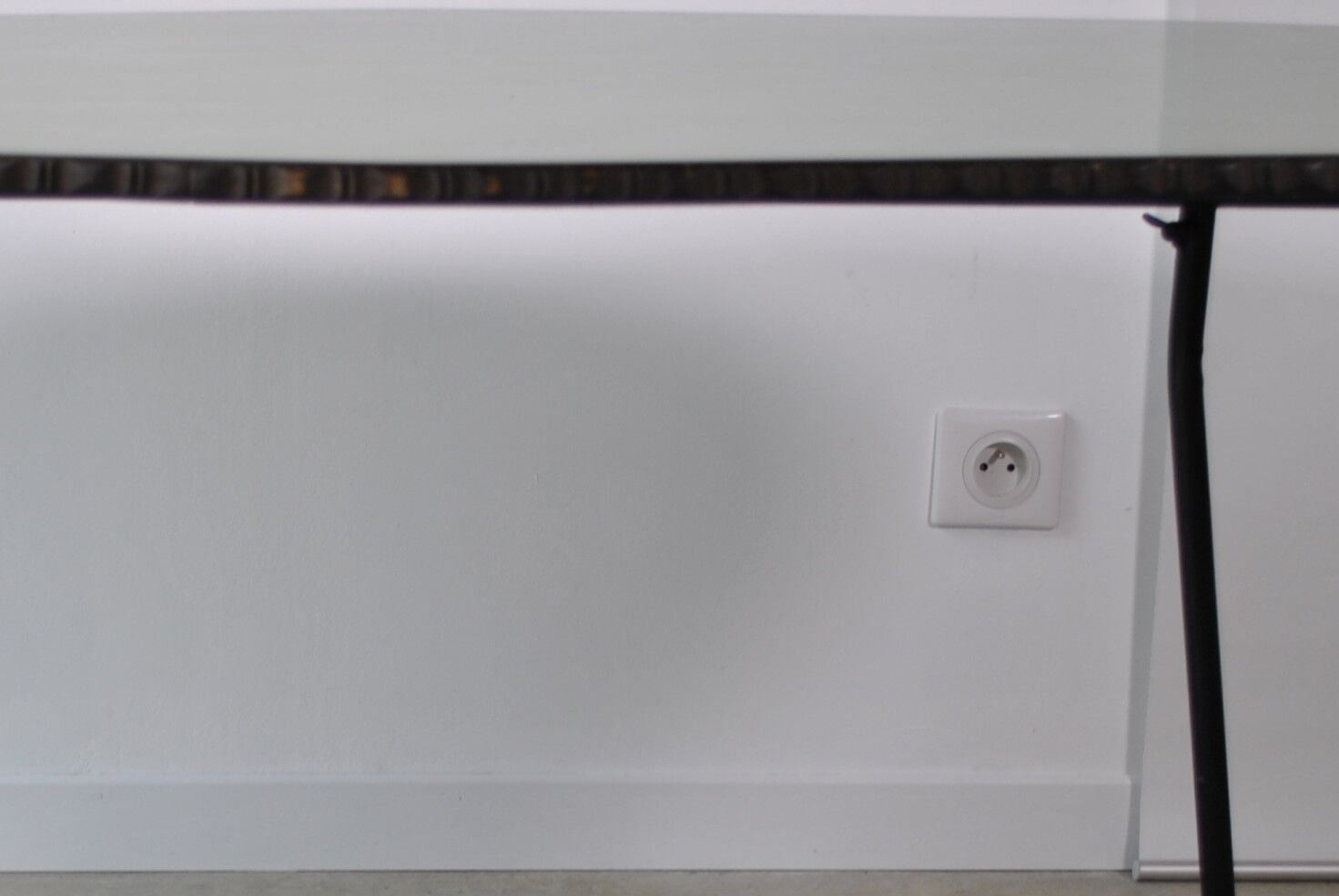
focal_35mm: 92
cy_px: 846
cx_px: 356
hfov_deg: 21.9
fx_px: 3426
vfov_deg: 14.7
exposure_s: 1/50
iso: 100
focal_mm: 24
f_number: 4
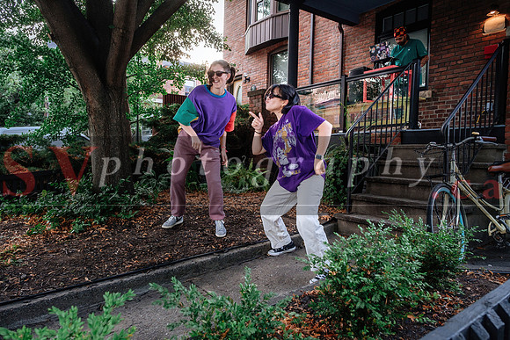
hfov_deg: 73.7
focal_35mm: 24
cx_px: 255
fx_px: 340
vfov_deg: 53.2
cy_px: 170
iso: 800
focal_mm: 16
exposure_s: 1/250
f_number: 3.6
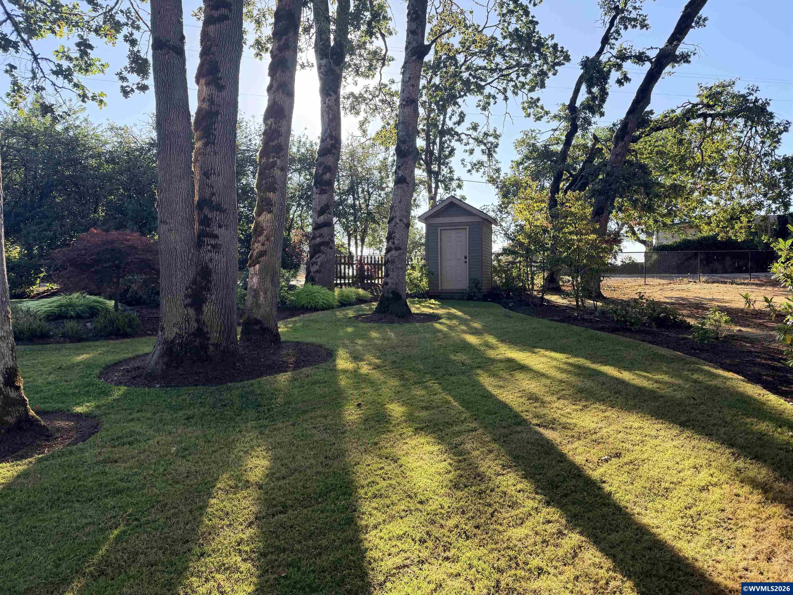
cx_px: 396
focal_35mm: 24
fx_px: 550
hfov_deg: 71.6
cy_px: 298
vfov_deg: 56.8
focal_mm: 6.76
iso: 100
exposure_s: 1/888
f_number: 1.78
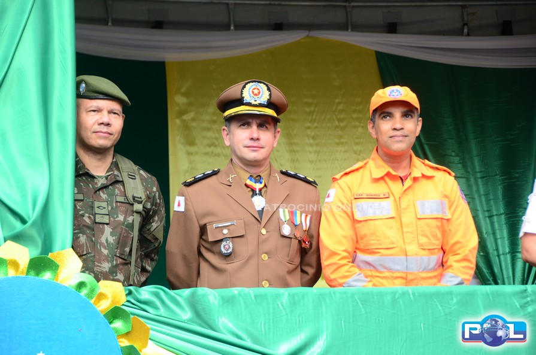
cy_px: 178
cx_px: 268
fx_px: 1783
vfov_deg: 11.4
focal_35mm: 120
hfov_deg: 17.1
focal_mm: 80
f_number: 5
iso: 250
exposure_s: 1/200
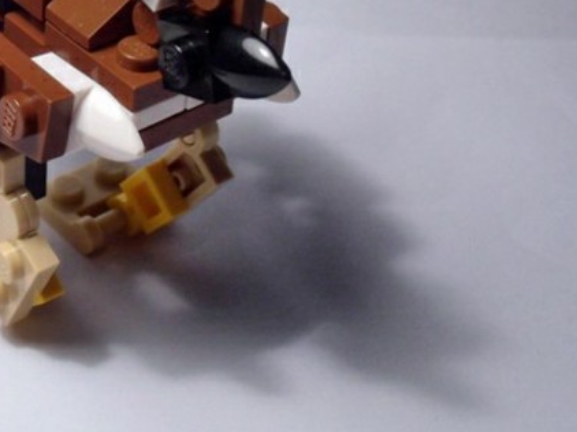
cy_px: 64
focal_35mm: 79
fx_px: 1316
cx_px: 55
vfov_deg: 18.4
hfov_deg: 24.0
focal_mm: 6.61
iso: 80
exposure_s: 1/60
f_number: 3.9
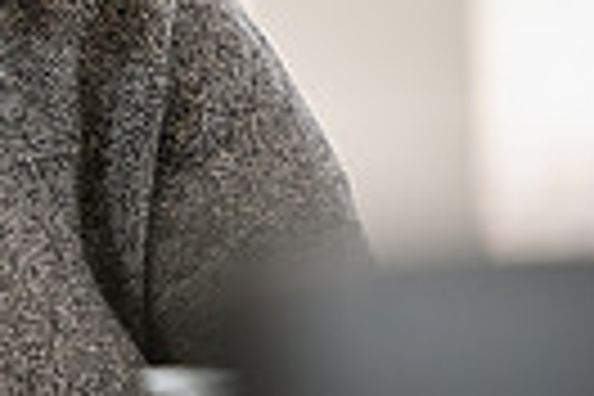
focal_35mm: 748
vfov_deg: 1.8
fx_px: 12341
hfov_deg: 2.8
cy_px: -56
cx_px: -306
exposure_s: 1/200
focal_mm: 170
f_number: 3.5
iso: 800
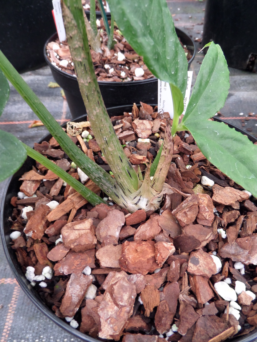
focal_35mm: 24
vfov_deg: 71.6
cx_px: 128
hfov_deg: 56.8
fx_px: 238
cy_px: 171
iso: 240
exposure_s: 1/30
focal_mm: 4
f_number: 3.2
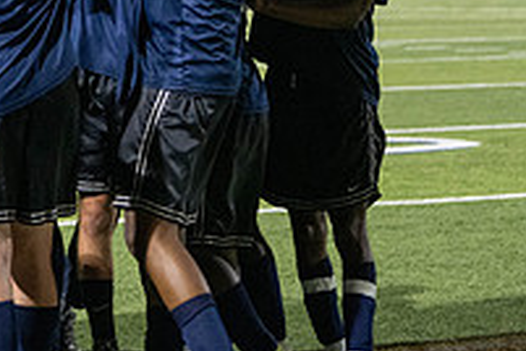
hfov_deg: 9.5
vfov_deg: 6.3
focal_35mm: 216
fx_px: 3156
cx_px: -1
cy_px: -94
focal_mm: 70
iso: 3200
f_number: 2.8
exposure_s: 1/320
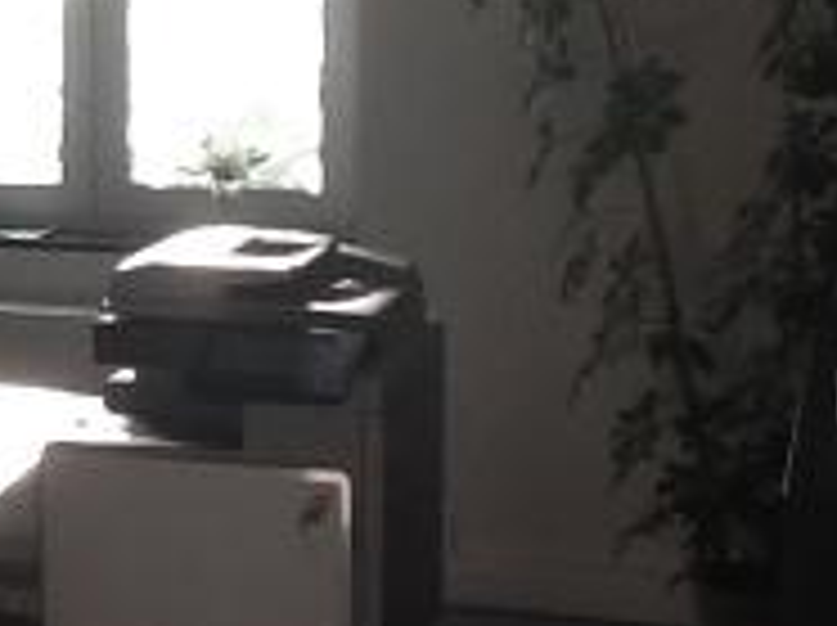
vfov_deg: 13.9
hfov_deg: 18.0
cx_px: -45
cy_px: 153
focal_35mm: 106
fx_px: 2560
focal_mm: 2.03
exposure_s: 1/154
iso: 40
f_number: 2.4
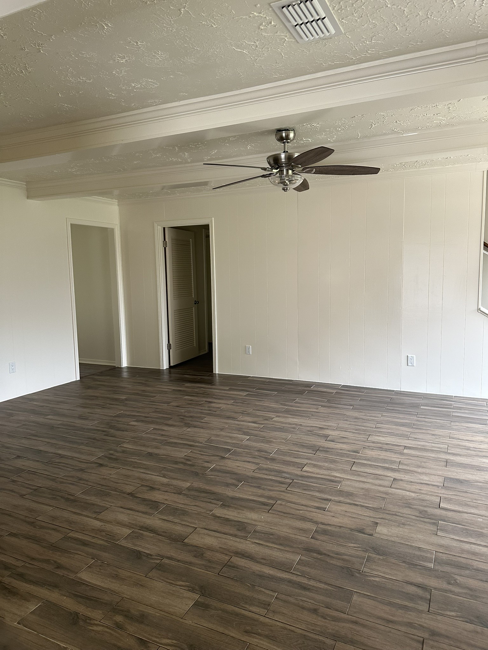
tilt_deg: -7.0
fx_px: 451
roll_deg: +0.0
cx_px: 244
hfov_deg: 56.8
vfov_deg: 71.6
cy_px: 325
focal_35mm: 24
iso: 200
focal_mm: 6.86
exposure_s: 1/121
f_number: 1.78
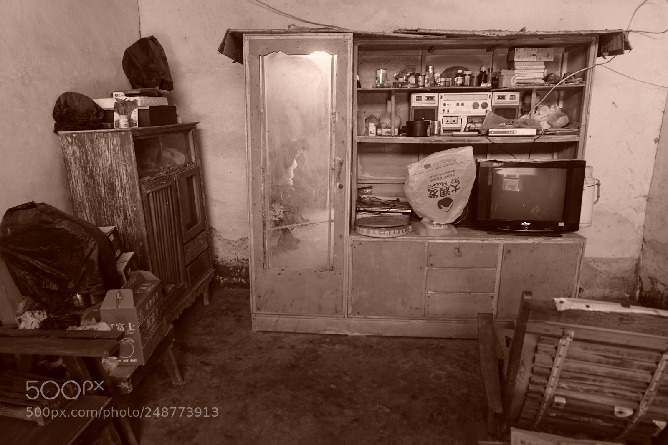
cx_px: 334
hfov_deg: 73.8
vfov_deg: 53.1
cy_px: 222
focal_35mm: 24
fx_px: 445
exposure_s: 1/13
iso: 100
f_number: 5
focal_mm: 16
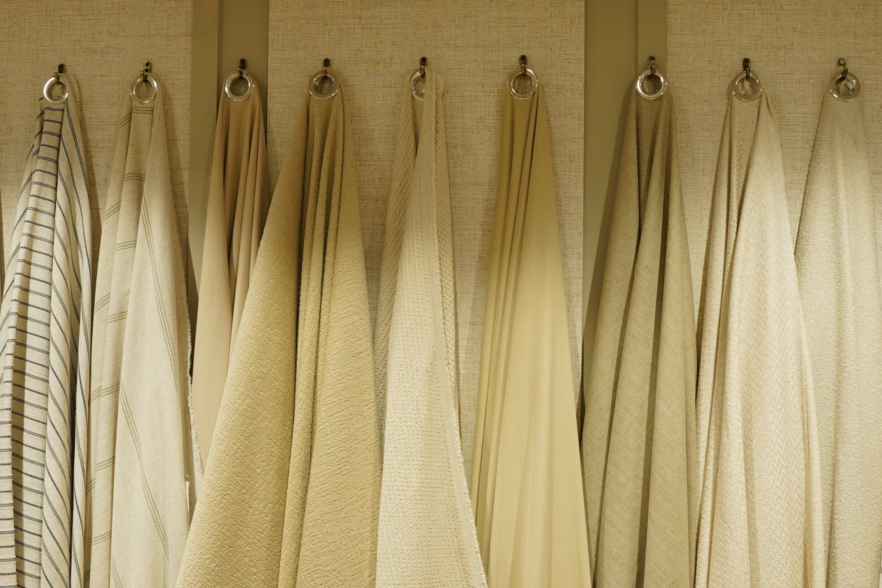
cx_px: 442
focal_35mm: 47
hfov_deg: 41.9
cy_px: 309
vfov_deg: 28.6
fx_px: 1151
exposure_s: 1/100
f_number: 4.5
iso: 500
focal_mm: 24
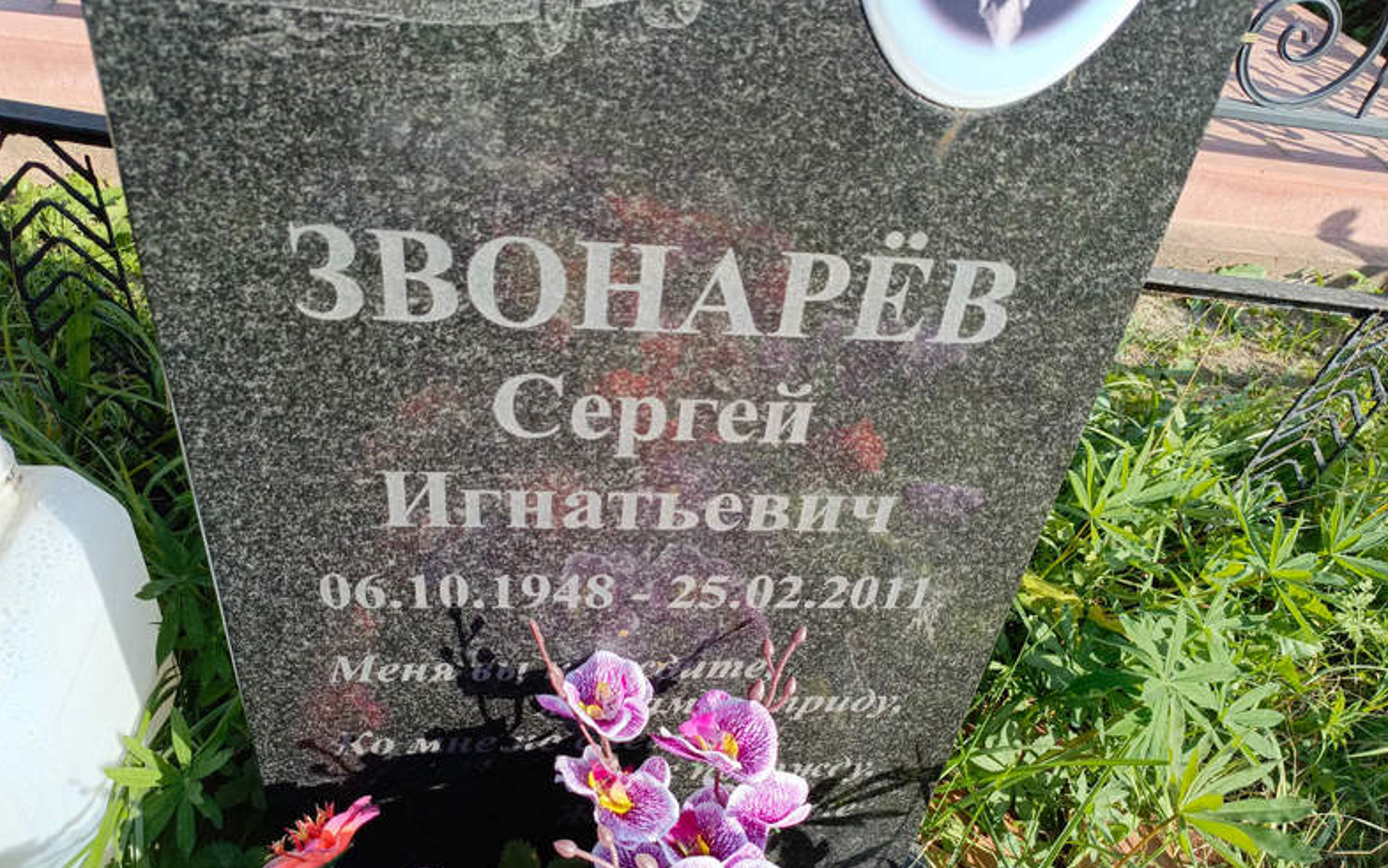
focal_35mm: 27
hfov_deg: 68.4
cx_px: 684
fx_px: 1022
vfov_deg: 45.9
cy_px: 502
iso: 116
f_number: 1.69
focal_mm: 4.76
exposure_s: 1/755
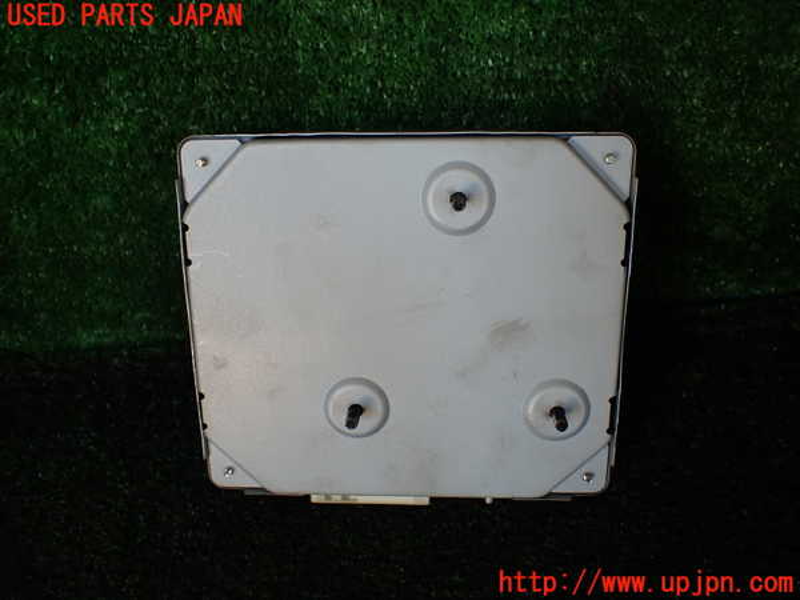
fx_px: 693
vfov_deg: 46.8
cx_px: 400
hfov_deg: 60.0
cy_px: 300
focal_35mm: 30
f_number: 2.3
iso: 160
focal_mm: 5.4
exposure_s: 1/125
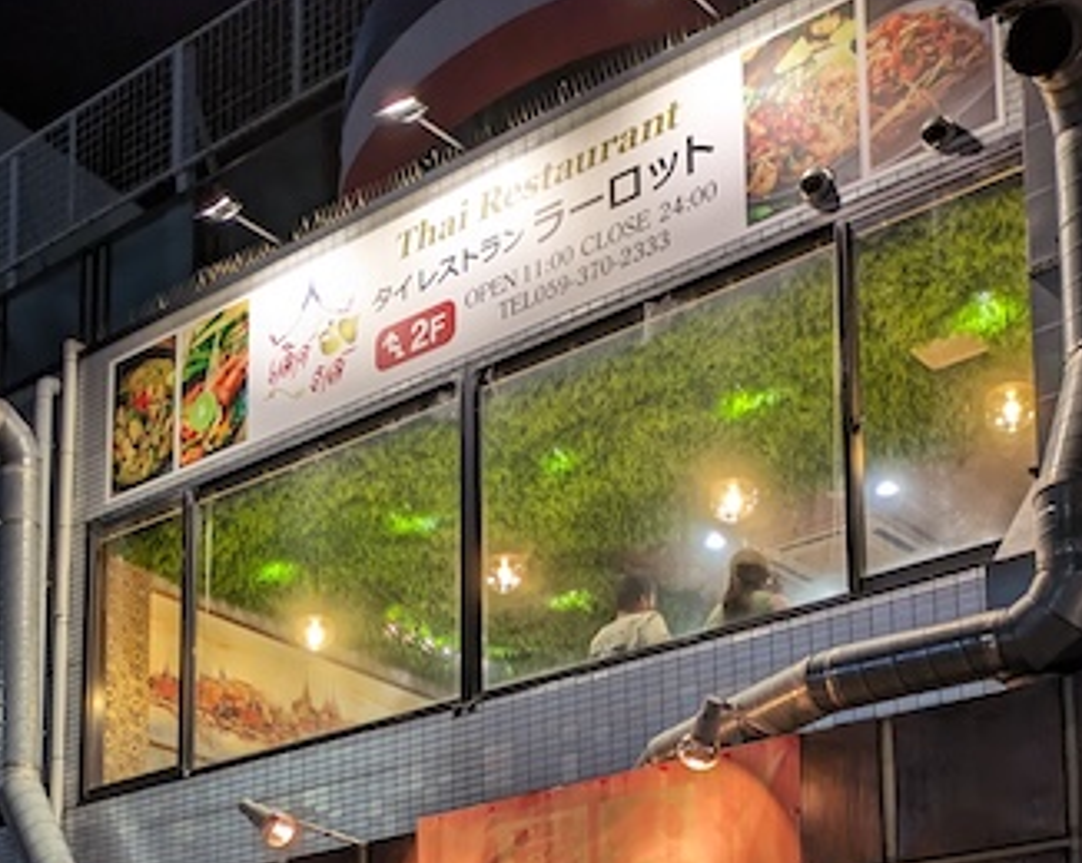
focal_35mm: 60
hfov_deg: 30.9
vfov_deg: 23.7
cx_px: 262
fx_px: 1919
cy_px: 951
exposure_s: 1/24
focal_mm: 5.43
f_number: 1.89
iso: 63
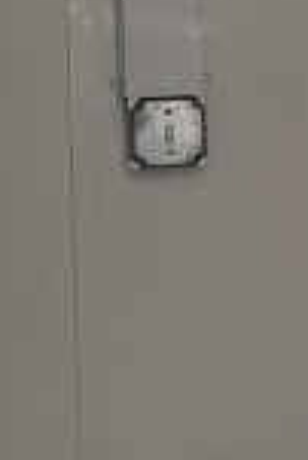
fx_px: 1716
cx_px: 820
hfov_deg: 8.9
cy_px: 93
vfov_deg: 15.2
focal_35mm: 134
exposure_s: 1/120
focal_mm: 6.7
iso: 250
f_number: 1.8
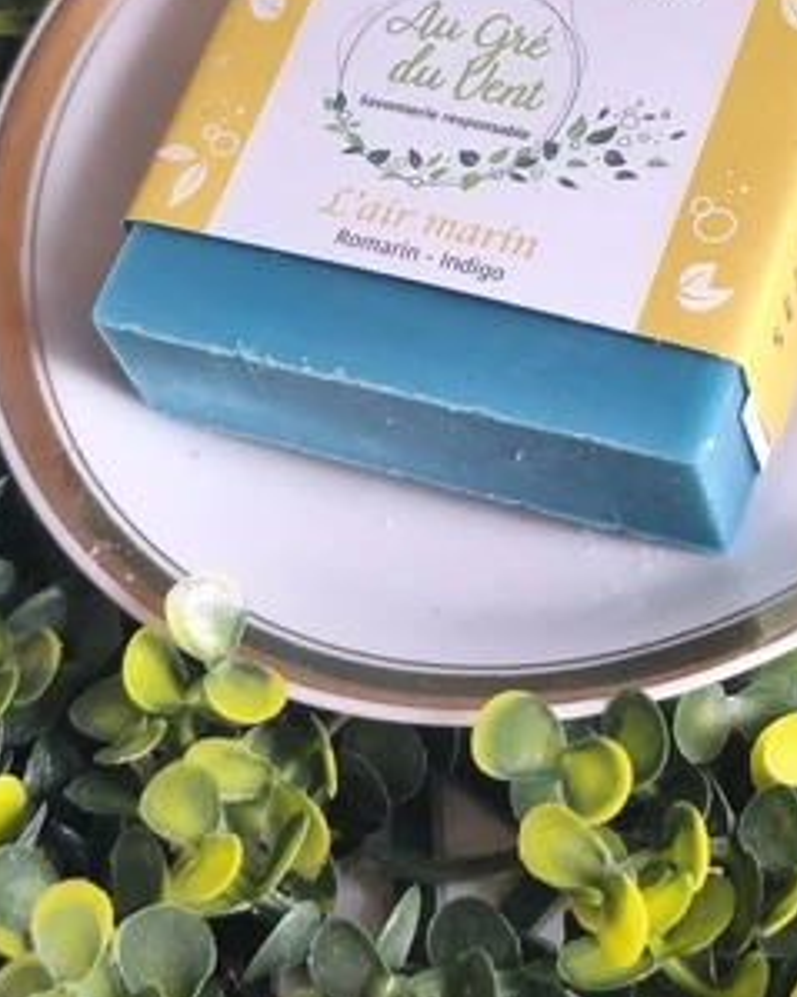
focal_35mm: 90
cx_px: 630
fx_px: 2655
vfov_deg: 20.9
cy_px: 153
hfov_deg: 16.9
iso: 500
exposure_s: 1/50
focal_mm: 6.18
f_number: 1.65
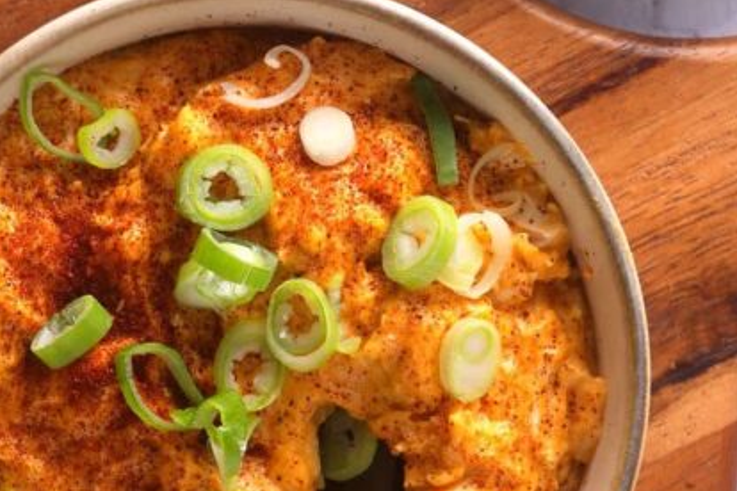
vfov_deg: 8.3
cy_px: 375
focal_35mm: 165
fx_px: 3378
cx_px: 254
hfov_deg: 12.4
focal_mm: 62
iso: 100
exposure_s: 1/100
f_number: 11
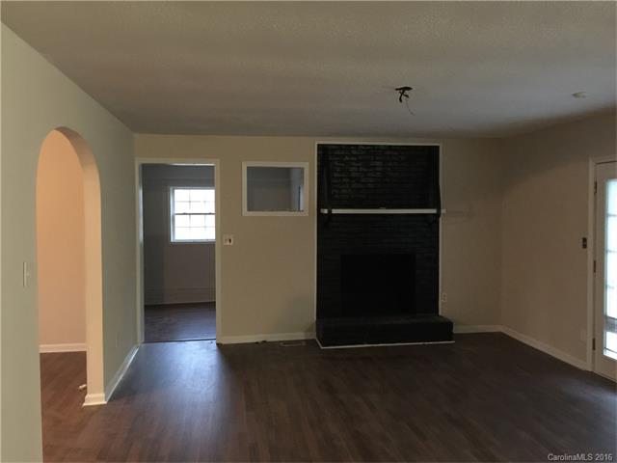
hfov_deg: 61.7
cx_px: 308
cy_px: 232
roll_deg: -0.2
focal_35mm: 29
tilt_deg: -3.4
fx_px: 517
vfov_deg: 48.2
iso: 125
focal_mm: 4.15
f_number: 2.2
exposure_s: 1/4
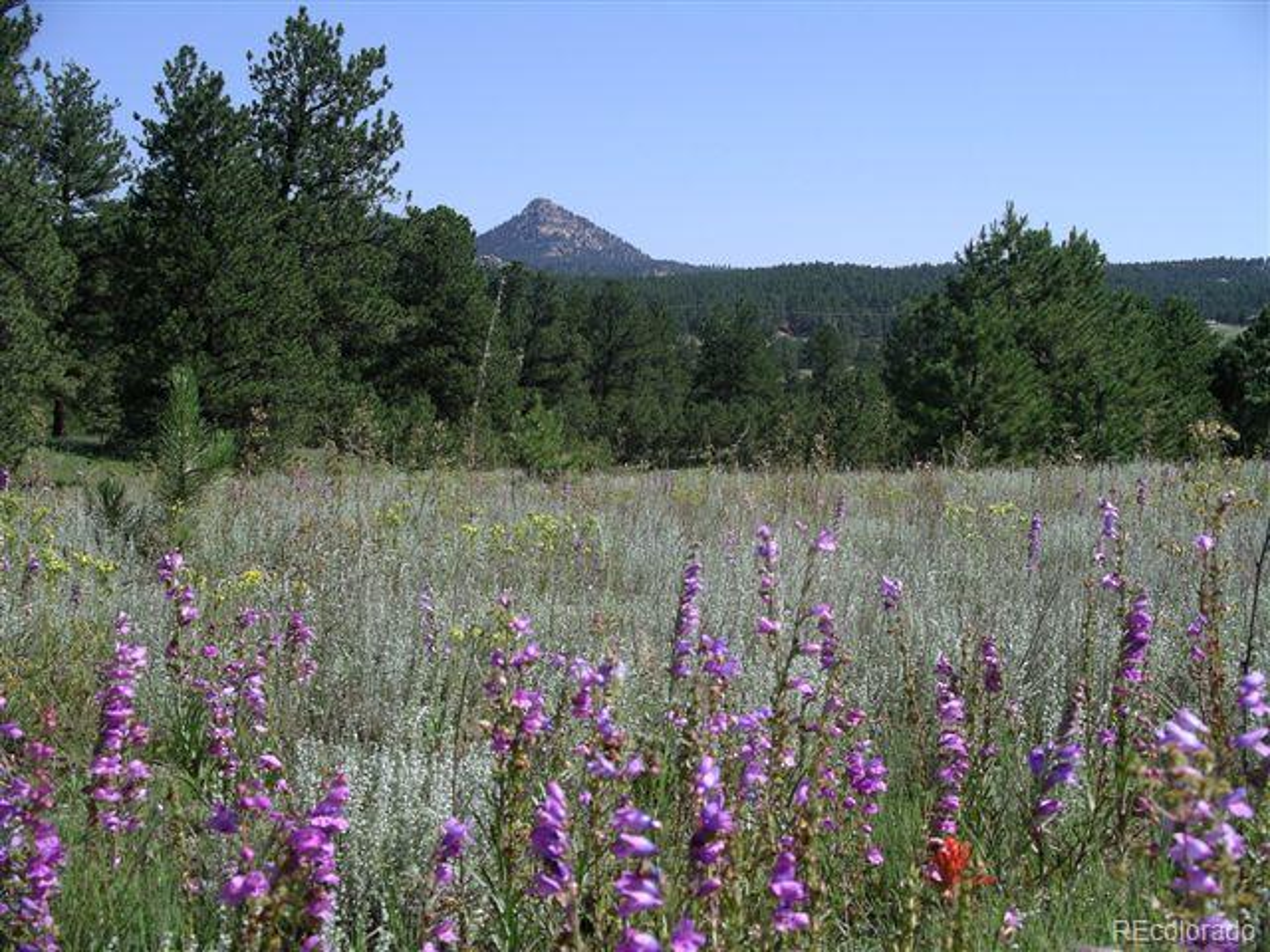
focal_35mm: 62
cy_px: 476
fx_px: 2275
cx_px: 635
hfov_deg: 31.2
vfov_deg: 23.7
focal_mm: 12.8
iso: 64
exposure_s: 1/500
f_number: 5
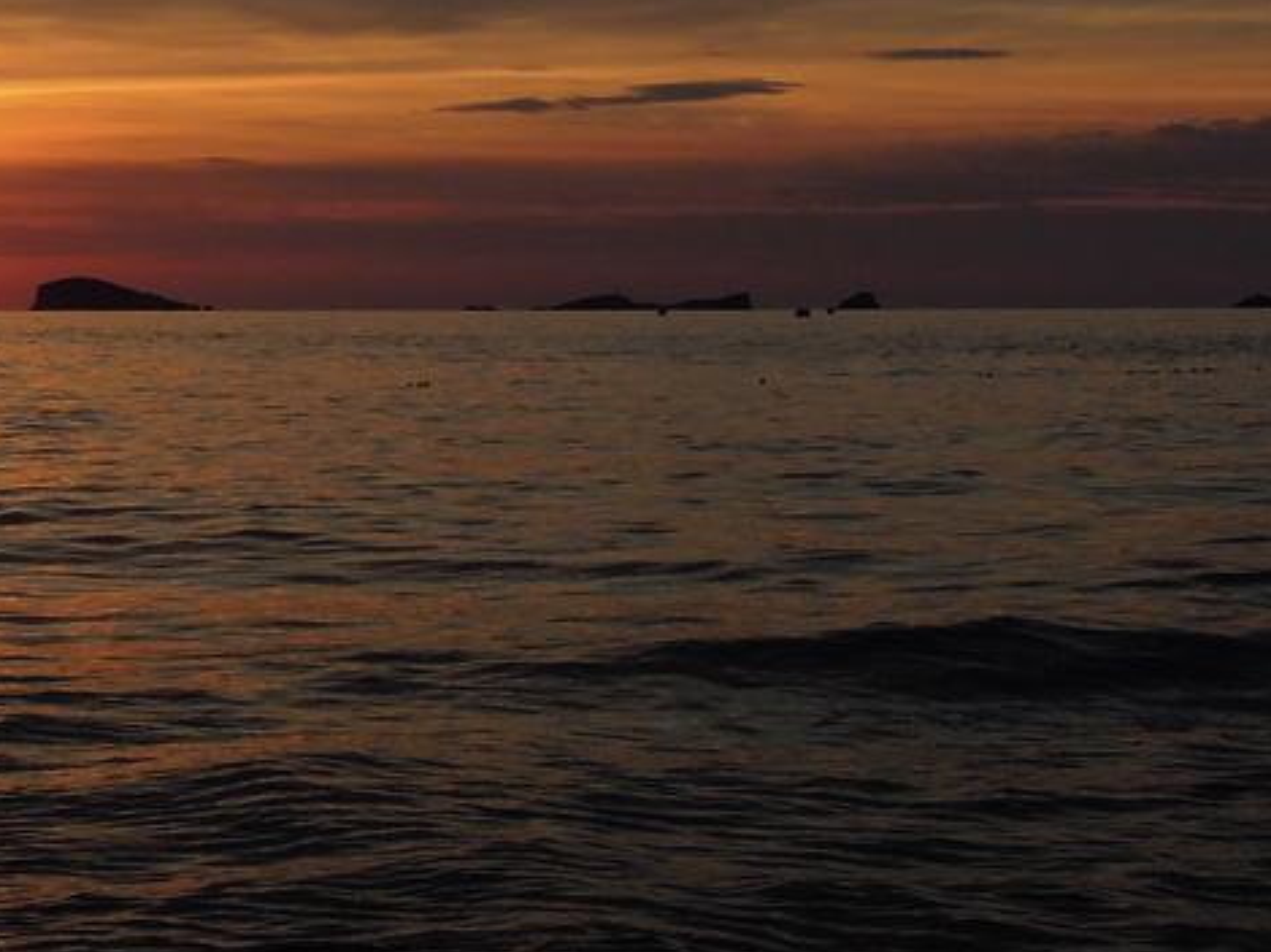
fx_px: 4220
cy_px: -16
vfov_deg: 12.7
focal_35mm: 115
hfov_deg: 16.4
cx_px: -297
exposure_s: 1/1250
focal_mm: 8.1
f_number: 3.5
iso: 160
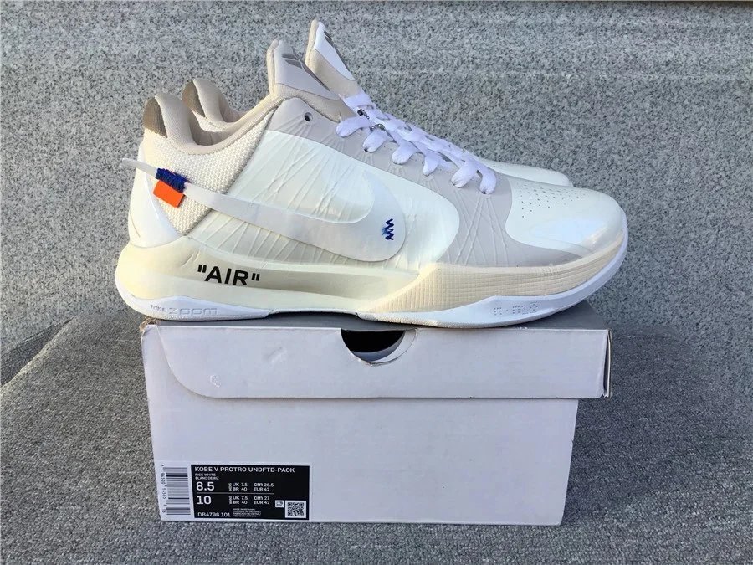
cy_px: 282
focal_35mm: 31
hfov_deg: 58.4
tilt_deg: -19.0
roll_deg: -0.8
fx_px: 674
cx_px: 376
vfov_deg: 45.4
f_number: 2.4
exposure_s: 1/259
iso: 25
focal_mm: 3.3
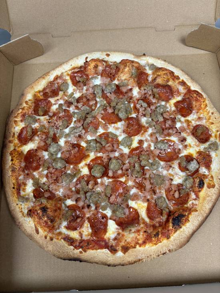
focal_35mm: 26
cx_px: 110
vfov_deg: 67.3
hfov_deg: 53.1
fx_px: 220
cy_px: 146
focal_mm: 5.96
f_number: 1.6
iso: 80
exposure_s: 1/60
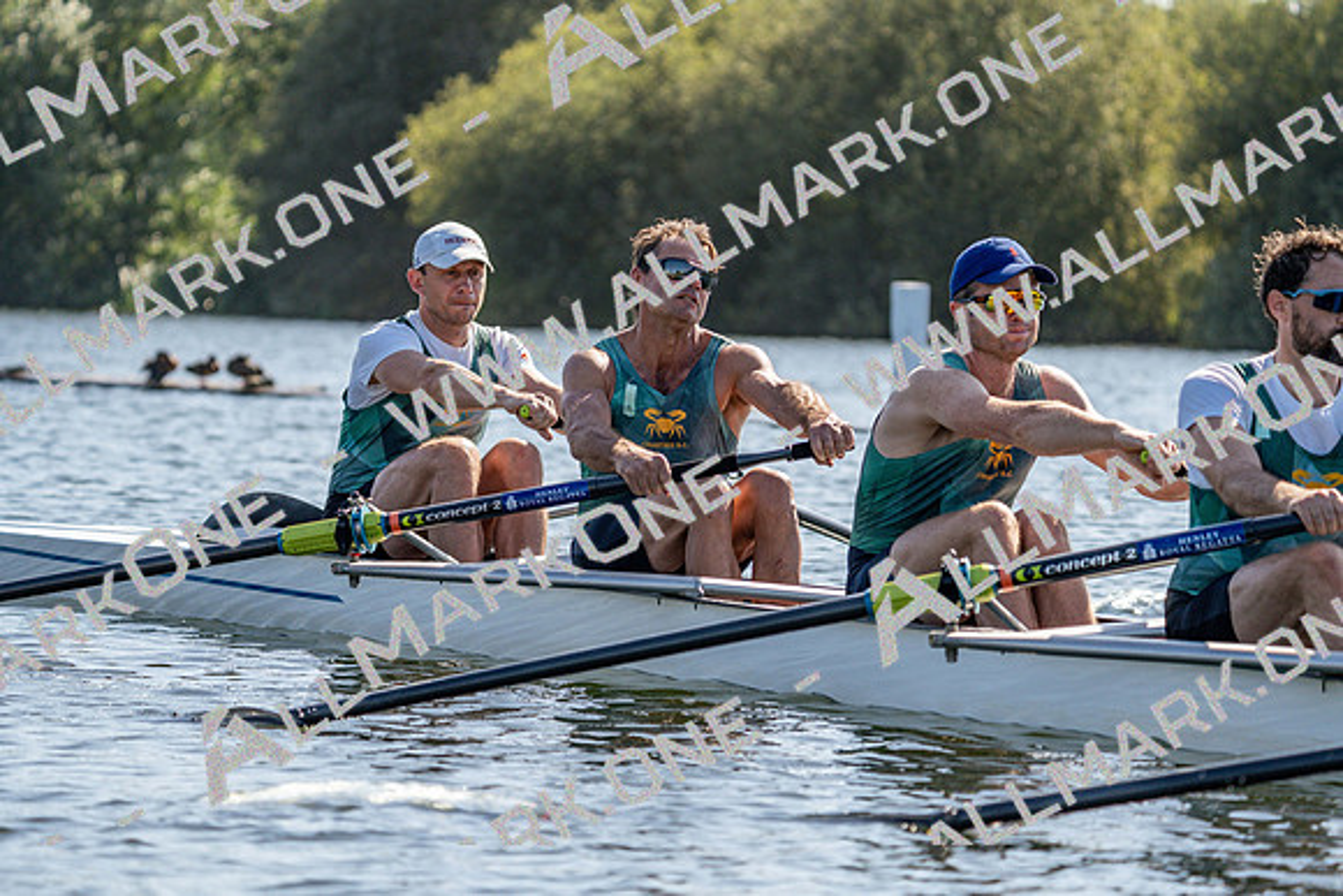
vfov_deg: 6.9
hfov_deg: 10.3
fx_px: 7463
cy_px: 448
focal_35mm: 200
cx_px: 672
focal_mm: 200
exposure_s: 1/2000
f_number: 5.6
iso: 400
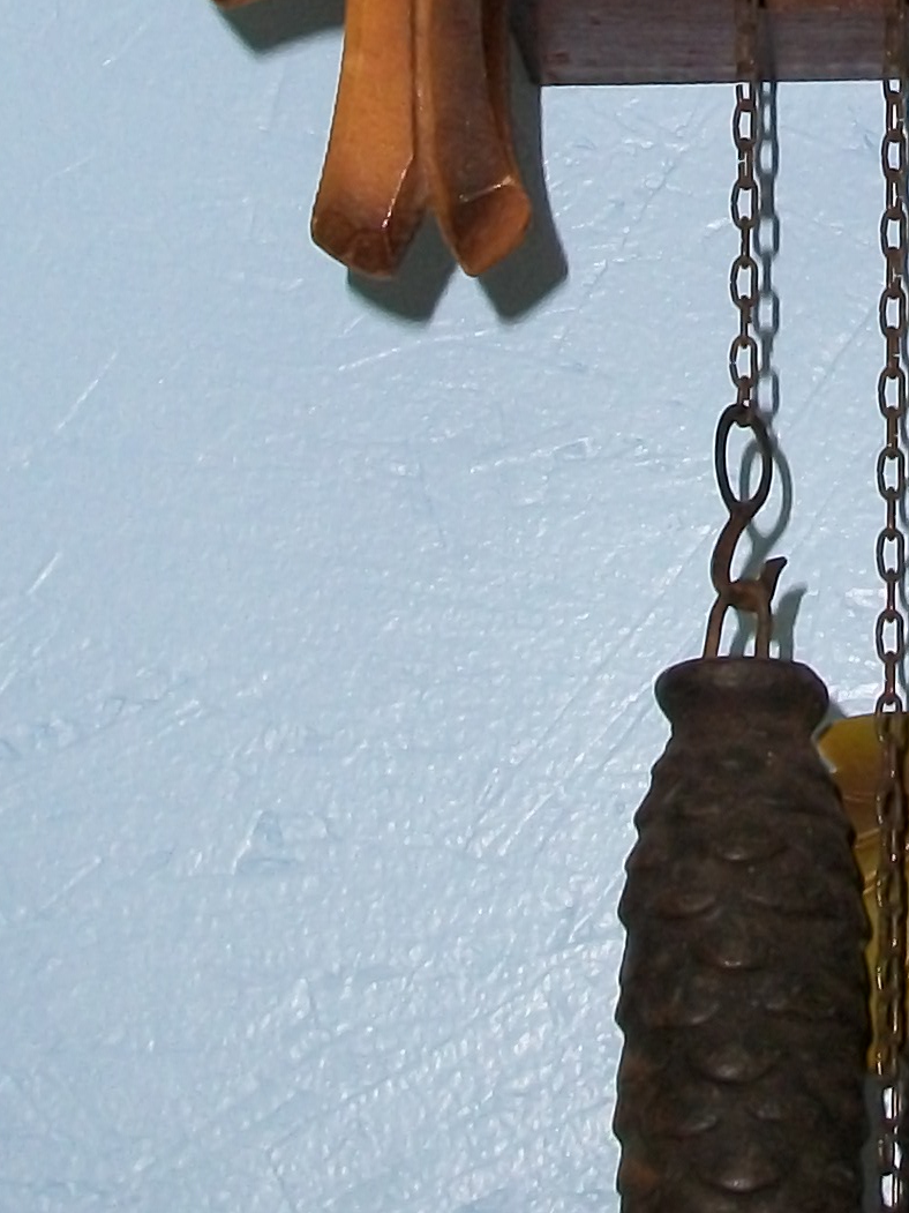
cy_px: -125
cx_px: 997
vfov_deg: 15.7
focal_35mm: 122
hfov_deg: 12.0
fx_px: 4272
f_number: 3.1
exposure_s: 1/125
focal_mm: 6.3
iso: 200
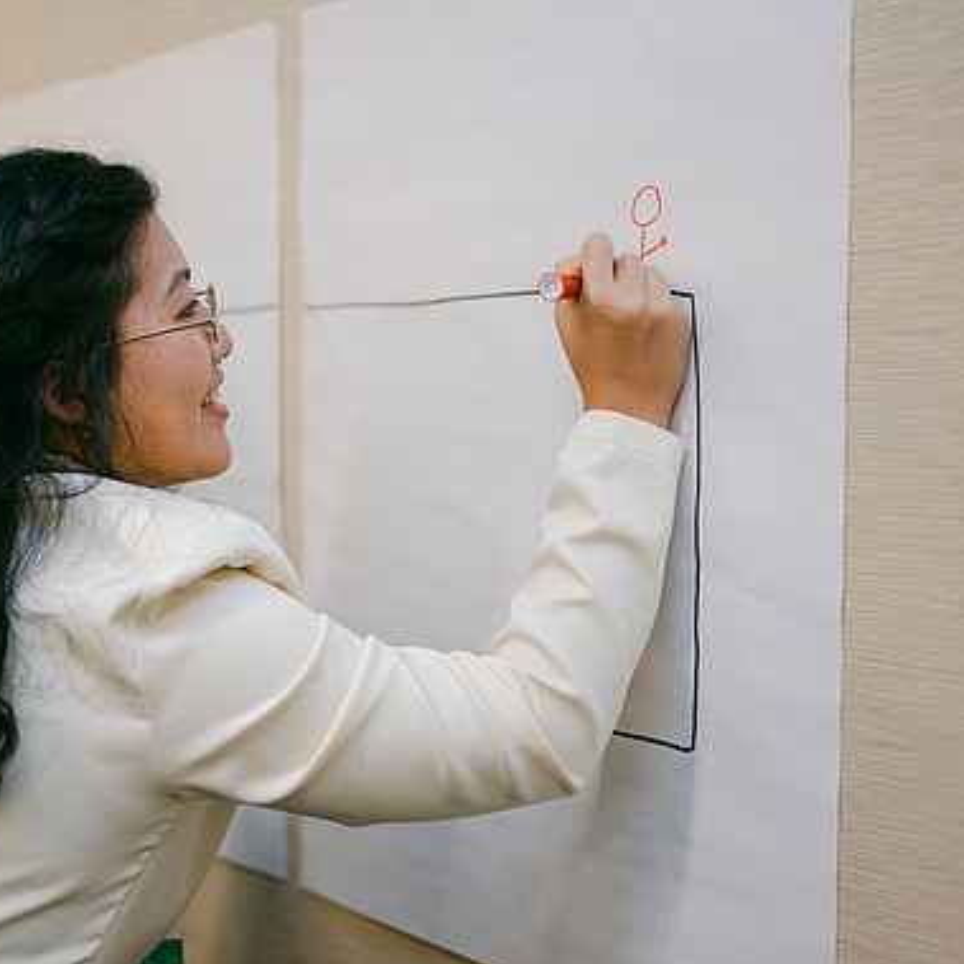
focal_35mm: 65
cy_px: 488
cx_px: 252
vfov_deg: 26.5
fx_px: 2048
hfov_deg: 26.2
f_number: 2
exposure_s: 1/100
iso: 500
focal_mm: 50
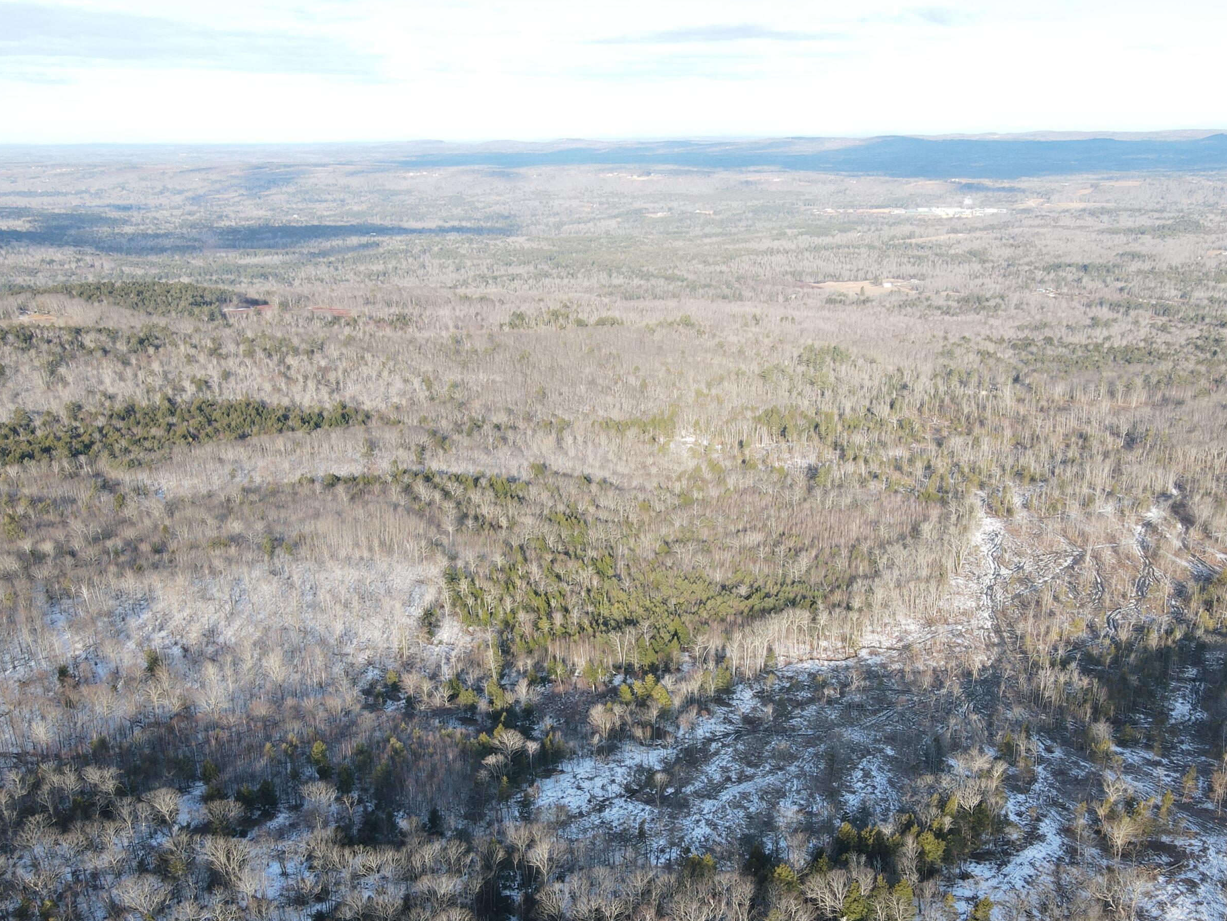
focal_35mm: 30
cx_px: 679
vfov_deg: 46.5
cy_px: 565
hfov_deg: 59.8
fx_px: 1063
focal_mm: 4.5
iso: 110
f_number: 2.8
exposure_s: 1/240
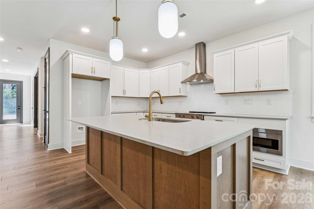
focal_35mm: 16
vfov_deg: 72.0
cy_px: 104
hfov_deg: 95.0
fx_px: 144
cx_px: 157
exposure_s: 1/1.25
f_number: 13
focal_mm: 16.5
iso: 100
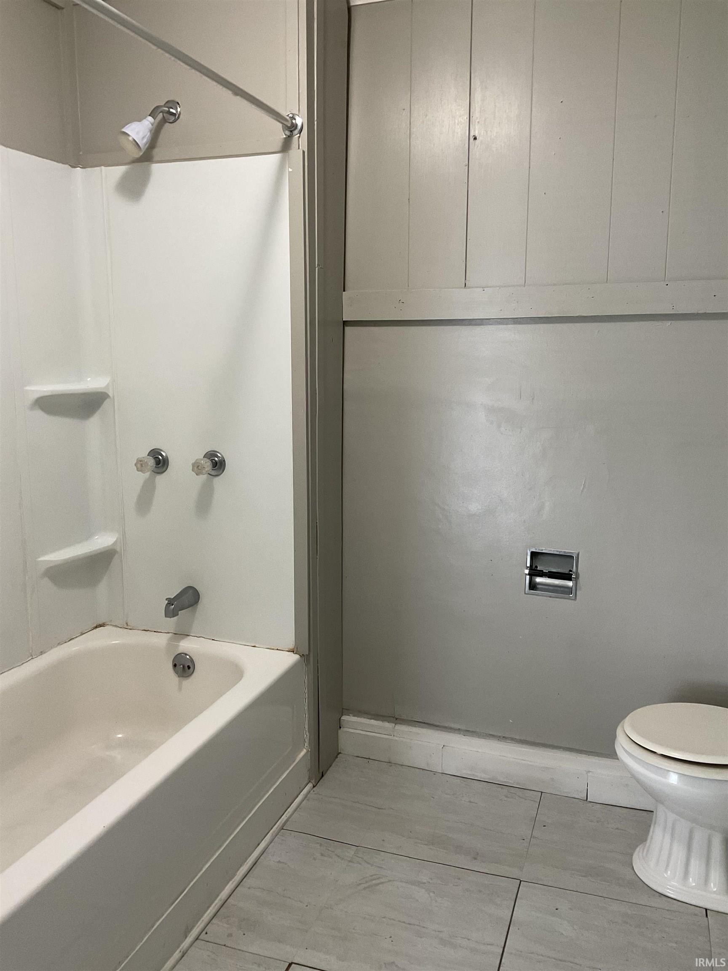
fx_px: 813
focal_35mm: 29
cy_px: 486
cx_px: 364
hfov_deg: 48.2
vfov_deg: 61.7
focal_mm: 3
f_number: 1.8
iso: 100
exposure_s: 1/60
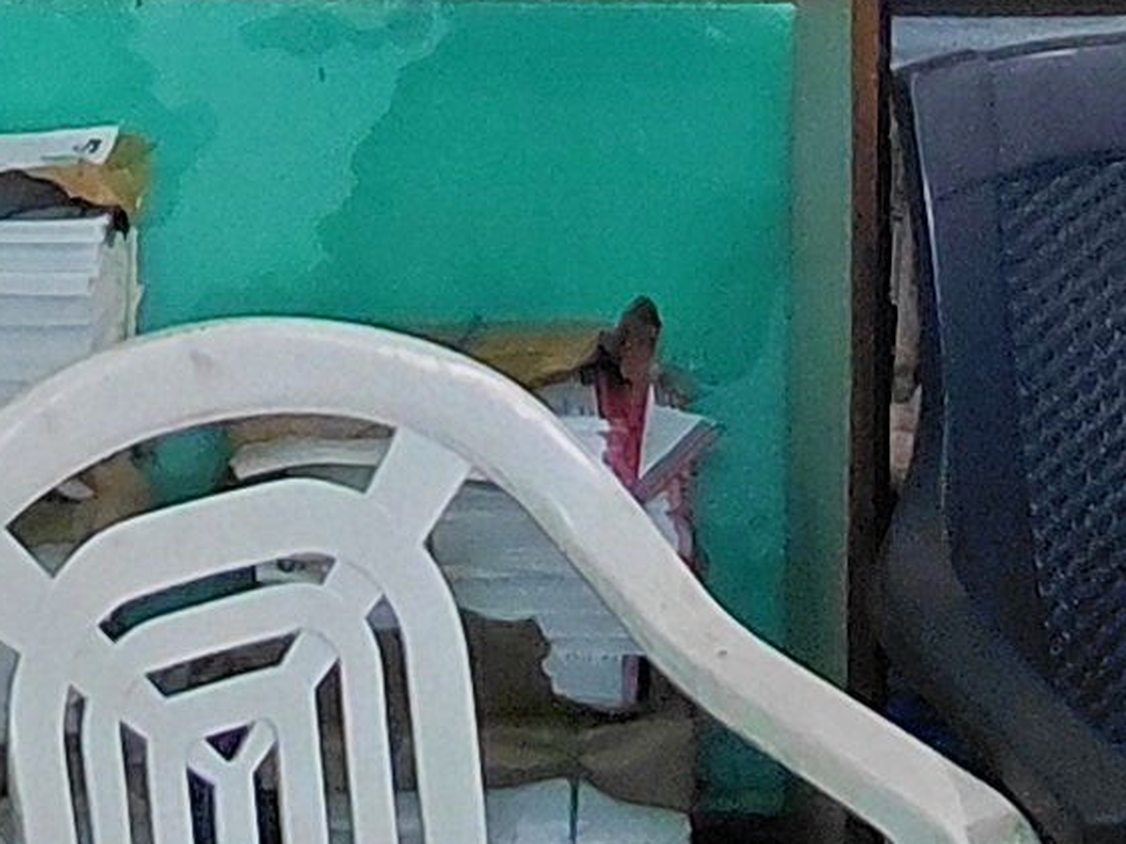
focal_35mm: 93
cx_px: 487
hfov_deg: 21.1
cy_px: -942
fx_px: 3024
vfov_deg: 13.3
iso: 200
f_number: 2.2
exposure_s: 1/50
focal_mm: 1.64
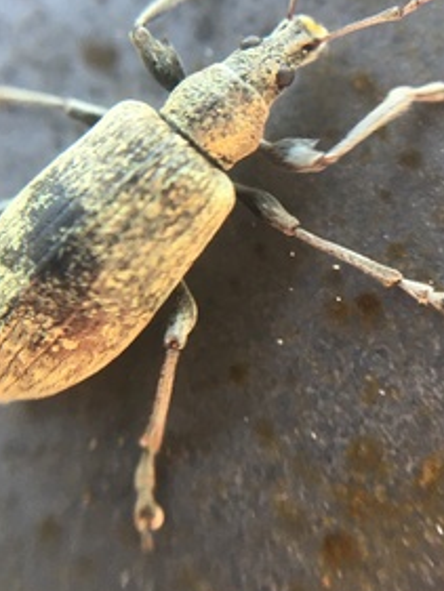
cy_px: 181
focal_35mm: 66
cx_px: 210
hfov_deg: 22.3
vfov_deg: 29.1
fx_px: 1128
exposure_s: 1/33
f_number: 2.2
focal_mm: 4.15
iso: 32
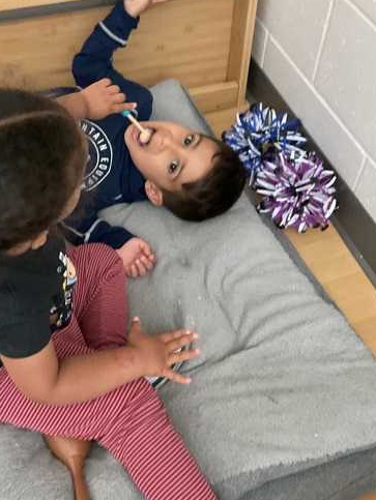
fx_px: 579
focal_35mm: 40
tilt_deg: -50.4
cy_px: 214
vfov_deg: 46.6
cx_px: 150
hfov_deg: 35.9
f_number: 1.8
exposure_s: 1/15
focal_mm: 3
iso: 800
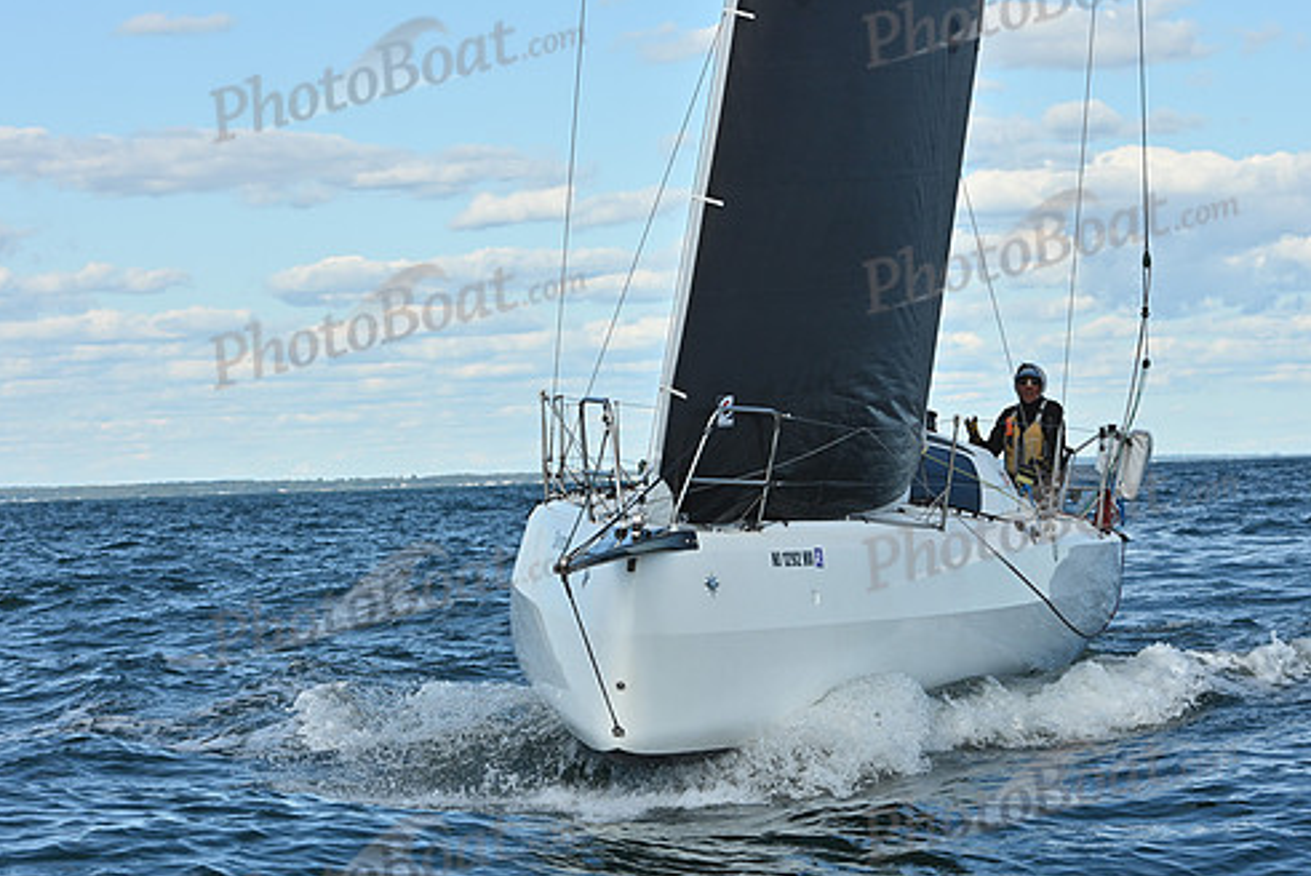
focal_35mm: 124
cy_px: 421
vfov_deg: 11.1
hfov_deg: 16.5
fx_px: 4518
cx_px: 726
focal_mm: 105
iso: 320
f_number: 8
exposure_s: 1/1250
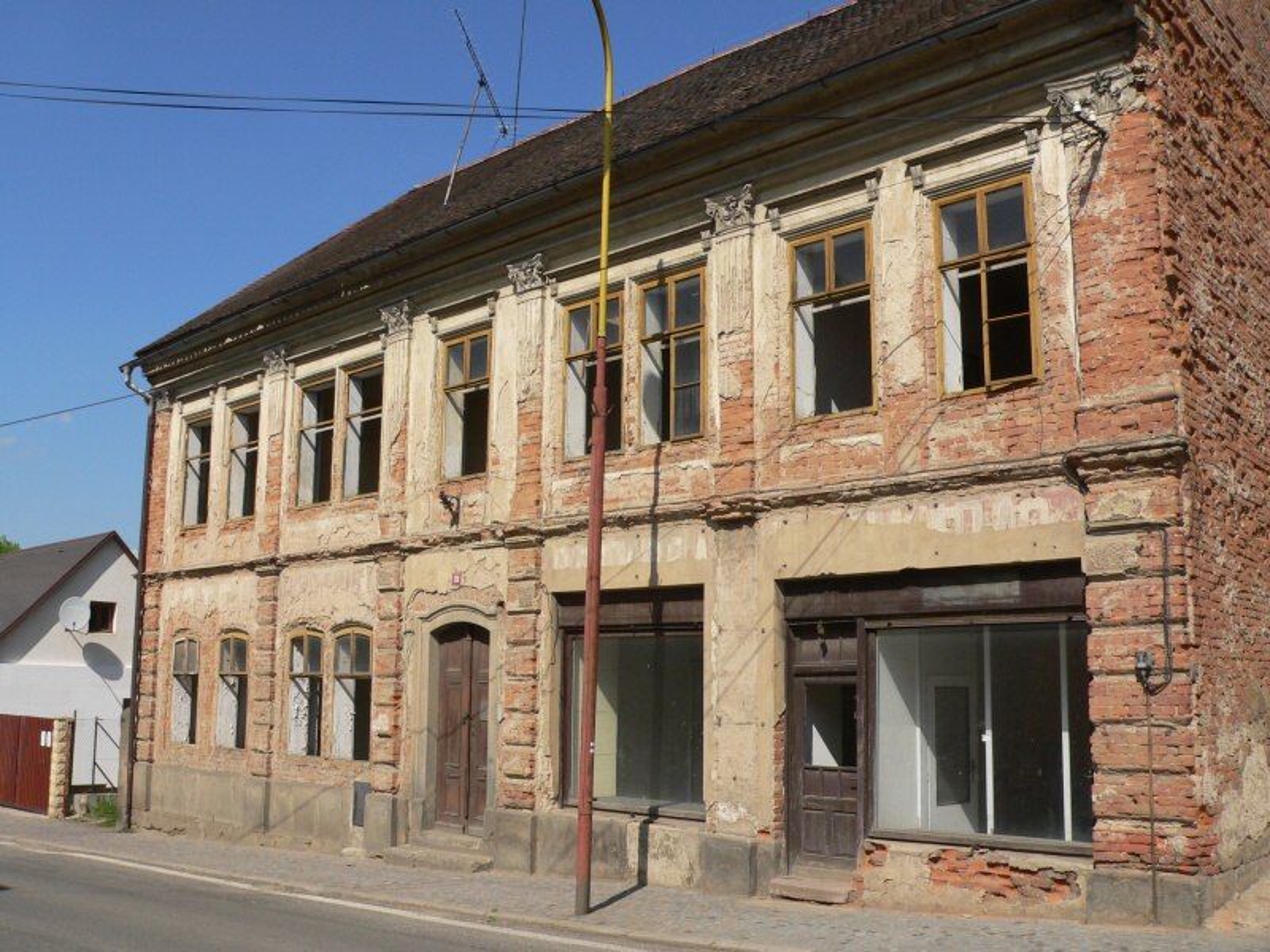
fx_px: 1321
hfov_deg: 51.4
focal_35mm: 36
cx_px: 635
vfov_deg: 39.7
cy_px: 476
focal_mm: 6
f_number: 5.6
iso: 80
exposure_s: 1/500
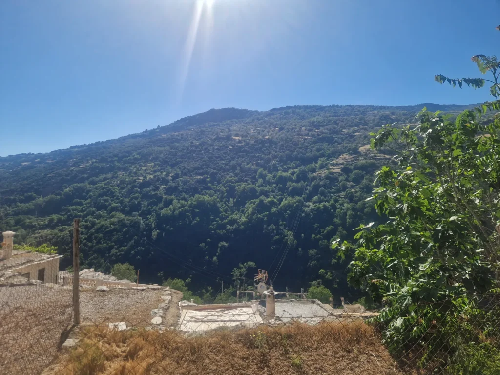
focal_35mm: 23
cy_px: 188
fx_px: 332
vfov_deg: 58.9
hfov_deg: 73.9
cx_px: 250
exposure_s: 1/2248
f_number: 1.8
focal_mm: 5.4
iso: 50
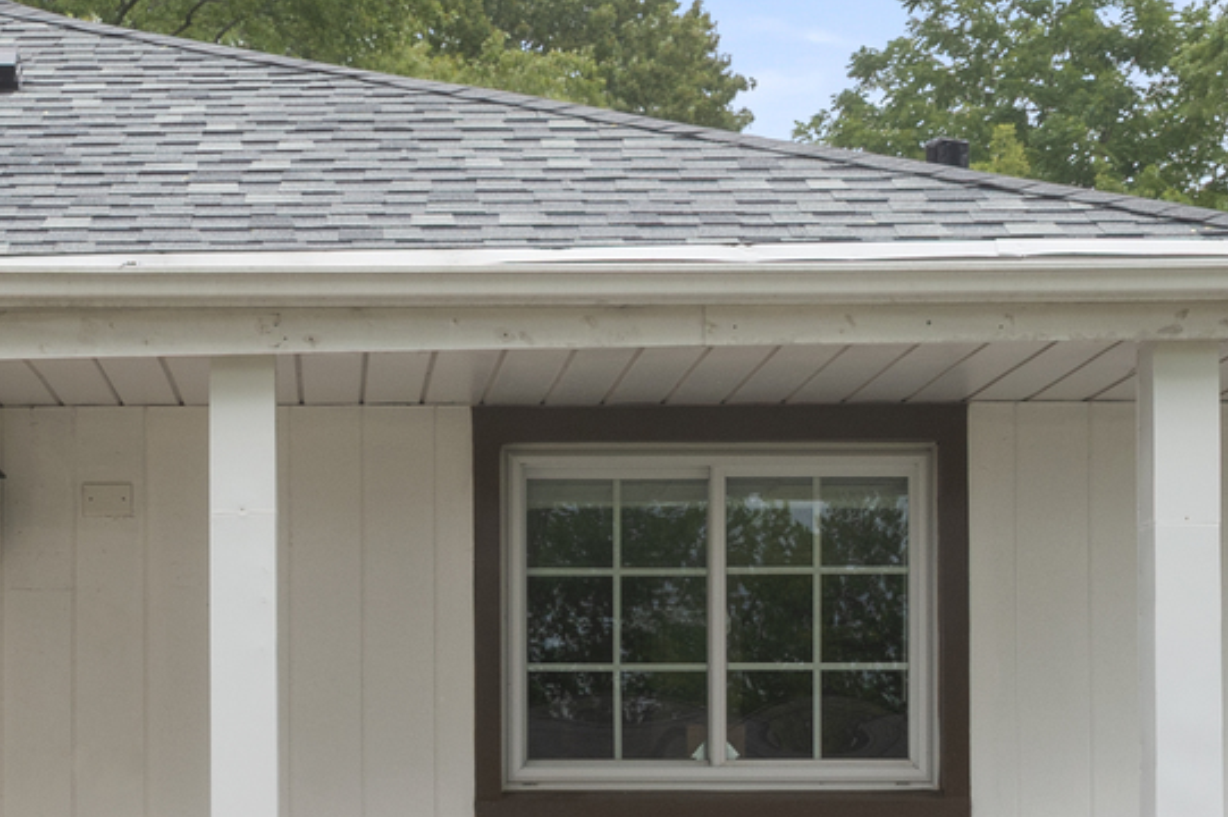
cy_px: 722
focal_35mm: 96
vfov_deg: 14.1
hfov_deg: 21.0
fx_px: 3273
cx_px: 249
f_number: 8
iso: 400
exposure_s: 1/100
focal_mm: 32
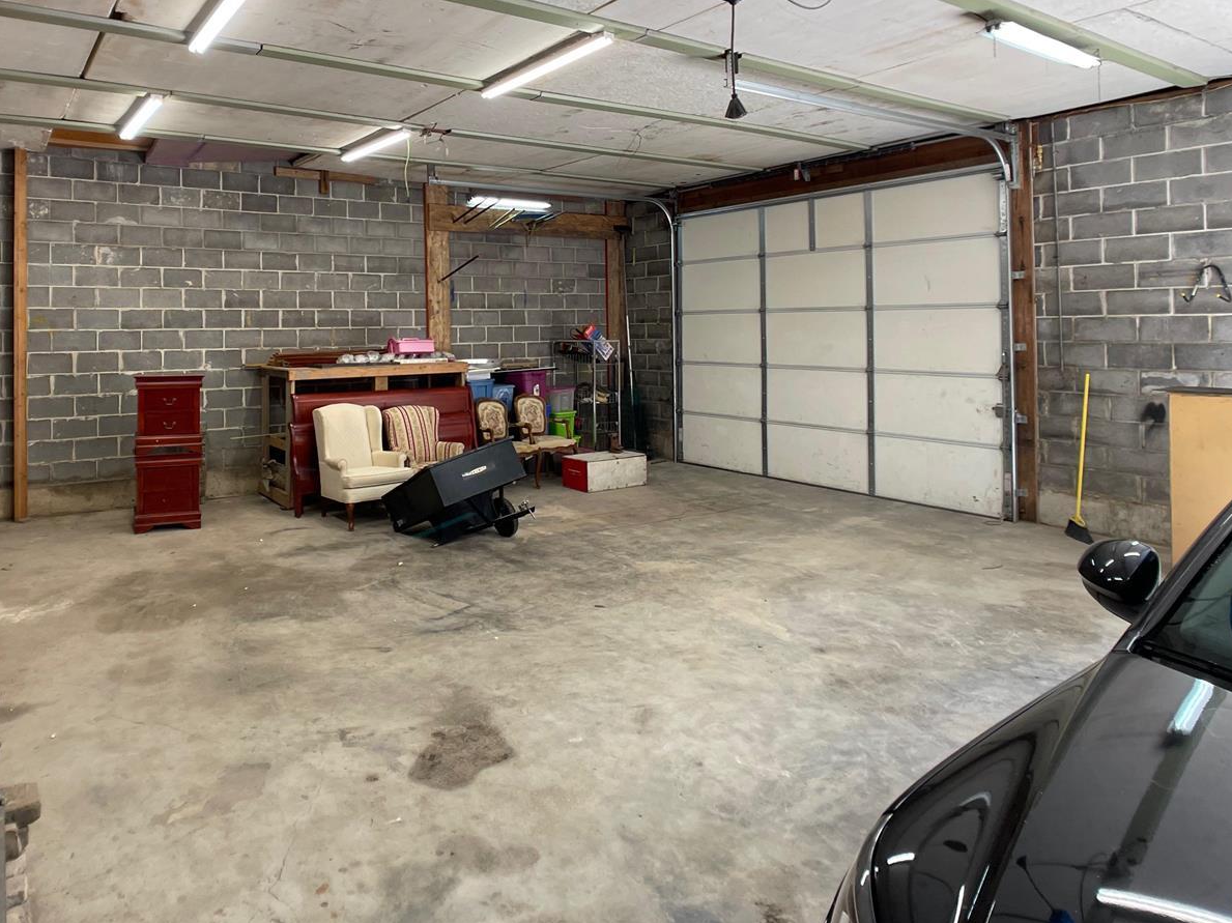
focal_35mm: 35
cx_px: 412
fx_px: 1245
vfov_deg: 40.3
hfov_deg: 51.7
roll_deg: +0.9
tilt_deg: -0.9
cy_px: 322
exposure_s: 1/120
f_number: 1.6
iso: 100
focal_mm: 5.1
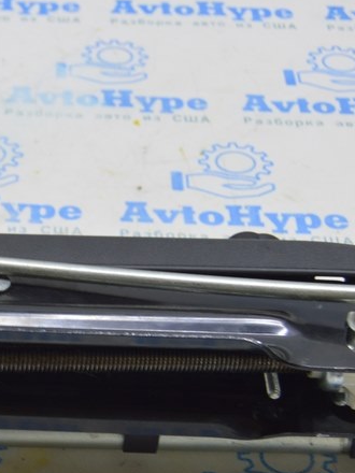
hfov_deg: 15.2
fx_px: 1285
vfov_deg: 20.8
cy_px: 326
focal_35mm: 94
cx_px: -58
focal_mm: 28
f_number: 5.6
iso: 400
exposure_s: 1/20
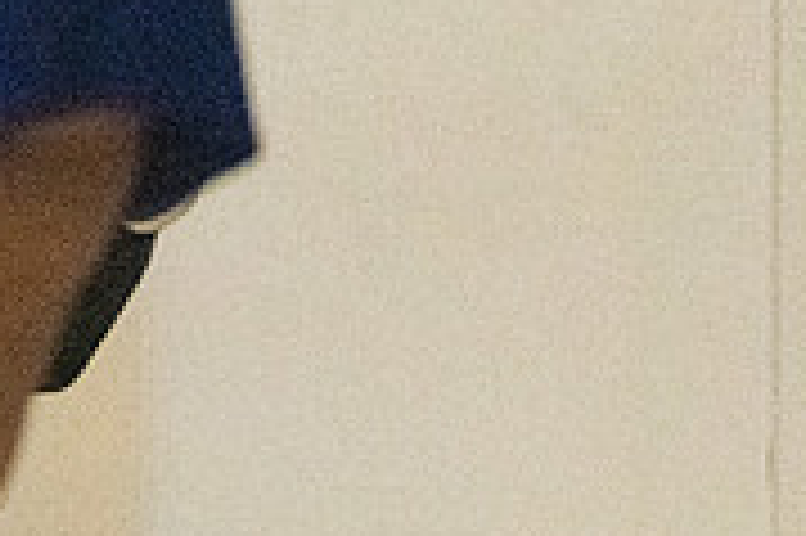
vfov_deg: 2.1
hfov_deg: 3.1
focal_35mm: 655
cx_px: 1135
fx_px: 14651
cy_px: 171
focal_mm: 135
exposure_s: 1/1250
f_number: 4.5
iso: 10000
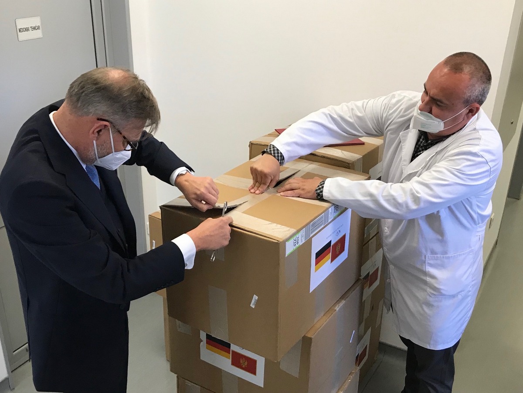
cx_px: 262
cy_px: 196
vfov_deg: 49.8
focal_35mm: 28
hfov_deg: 63.4
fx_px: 423
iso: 32
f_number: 1.8
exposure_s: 1/33
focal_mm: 3.99
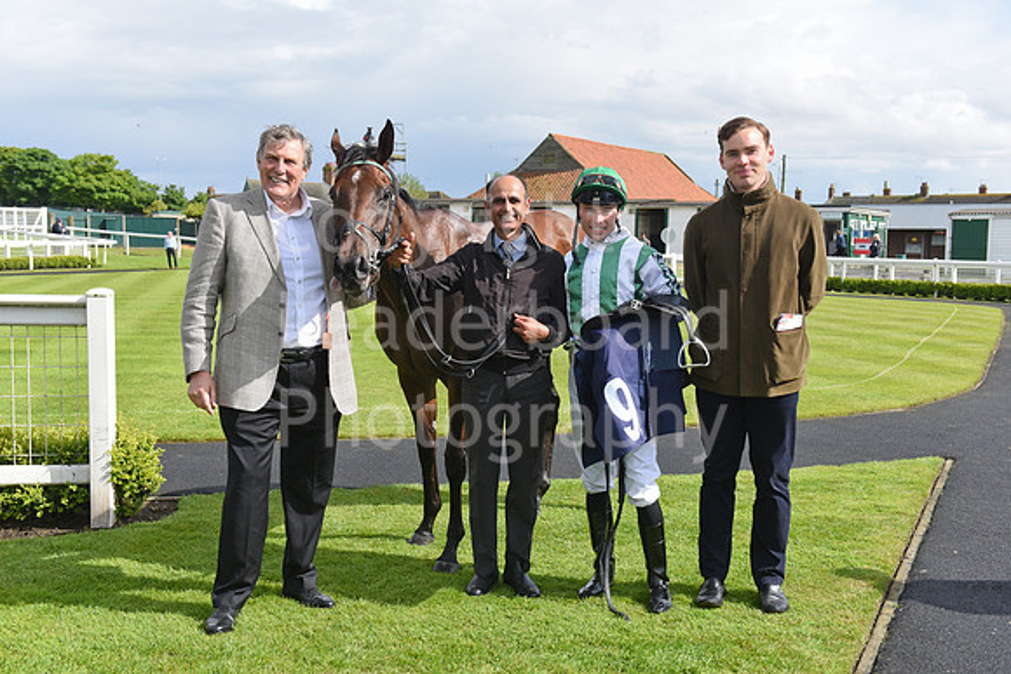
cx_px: 506
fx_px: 1067
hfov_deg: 50.7
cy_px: 337
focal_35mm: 38
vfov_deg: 35.1
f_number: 5.6
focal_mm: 38
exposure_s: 1/3200
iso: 1000
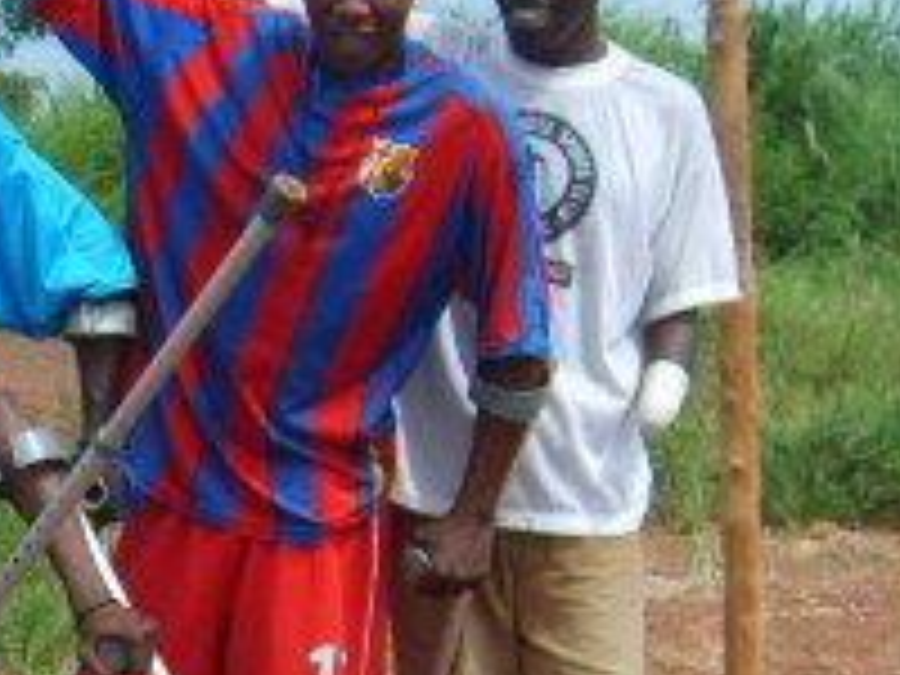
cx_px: -140
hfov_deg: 16.9
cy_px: 585
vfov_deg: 13.1
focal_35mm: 112
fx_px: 2912
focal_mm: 5.8
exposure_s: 1/1000
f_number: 2.8
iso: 50
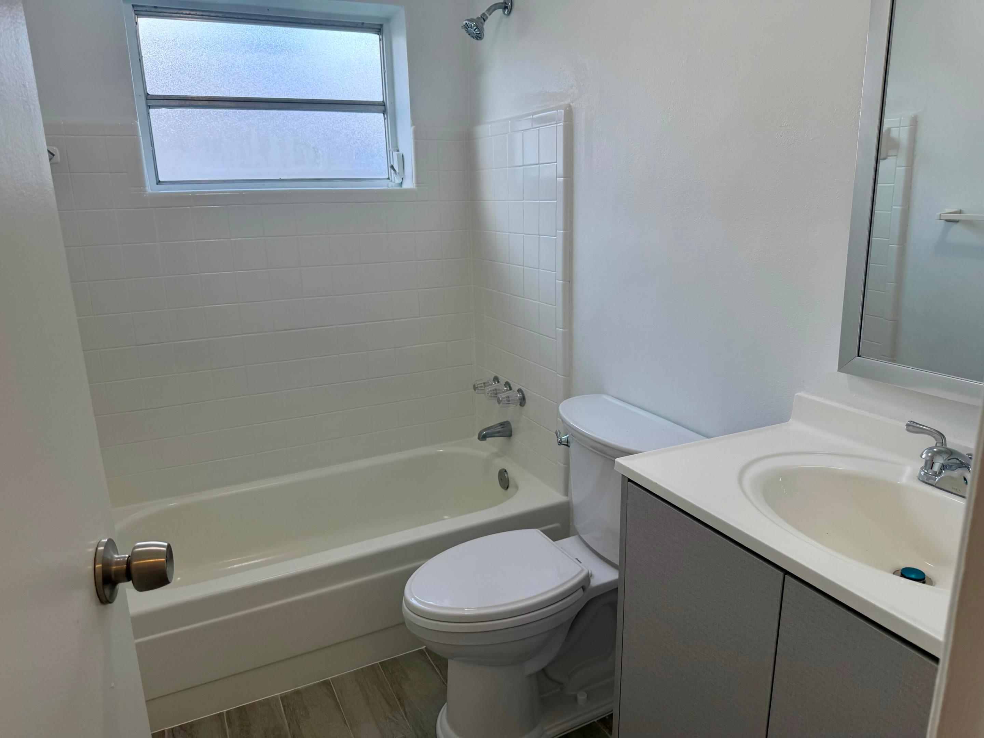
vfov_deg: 56.8
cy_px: 369
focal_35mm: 24
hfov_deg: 71.6
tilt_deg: -13.6
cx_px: 492
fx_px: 682
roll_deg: +2.3
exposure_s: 1/180
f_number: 1.78
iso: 80
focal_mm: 6.76
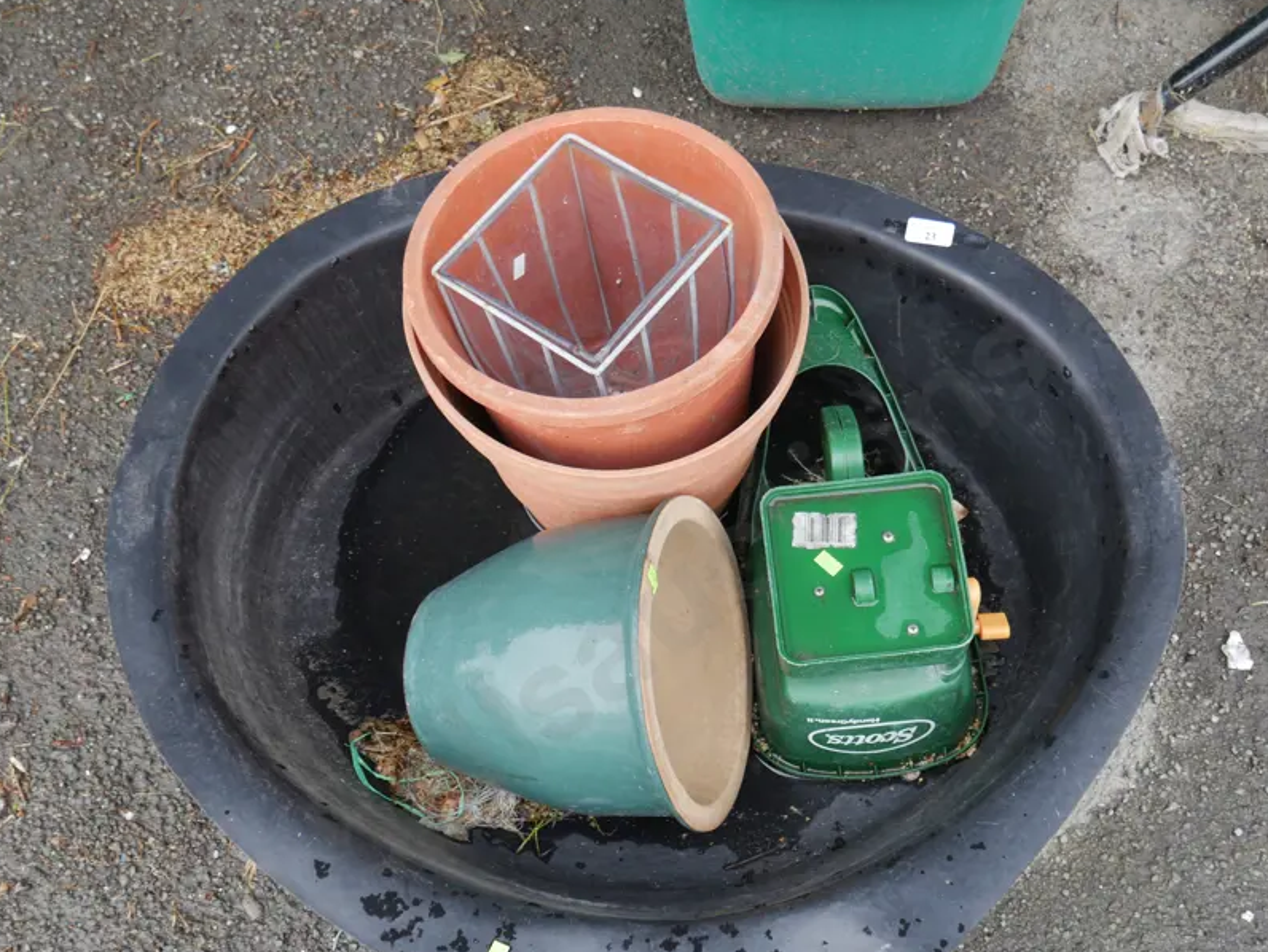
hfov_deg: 51.3
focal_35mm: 36
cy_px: 601
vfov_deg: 39.4
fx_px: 1319
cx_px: 690
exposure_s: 1/125
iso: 200
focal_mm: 14
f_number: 4
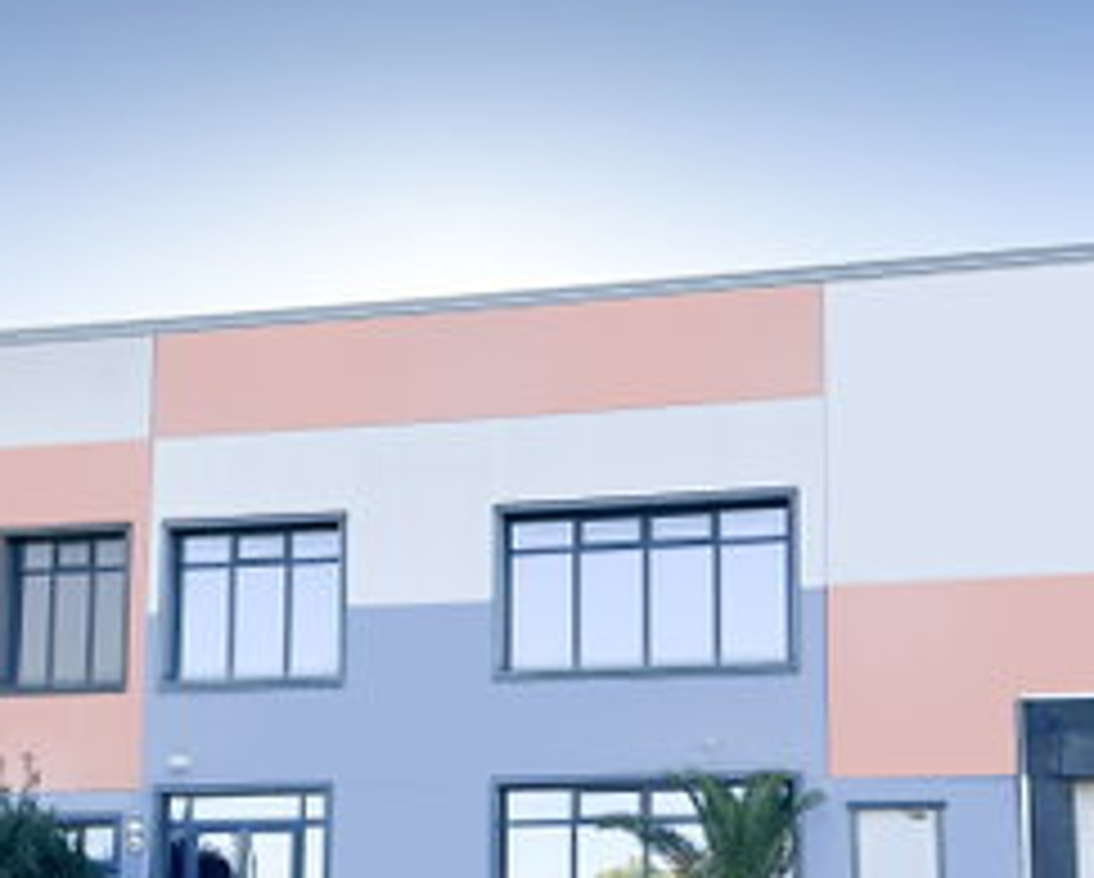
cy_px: 723
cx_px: 585
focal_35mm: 48
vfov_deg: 30.6
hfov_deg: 38.7
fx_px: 1556
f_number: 1.5
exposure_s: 1/1724
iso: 50
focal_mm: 5.7
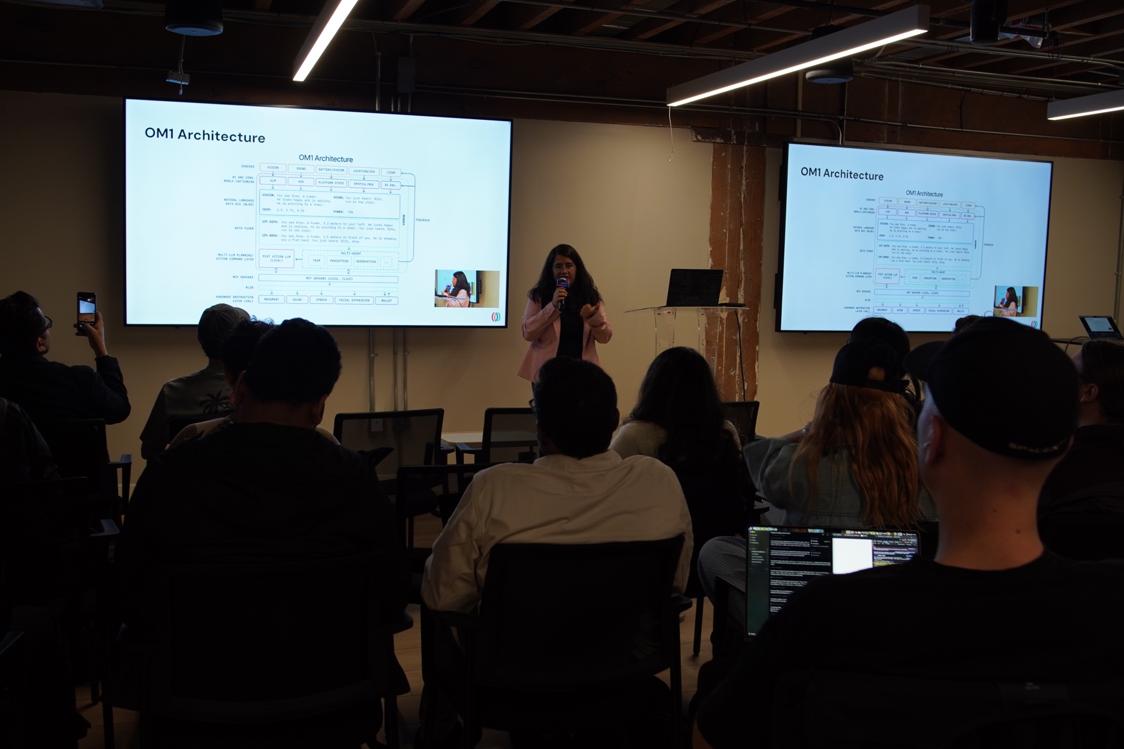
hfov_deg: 55.1
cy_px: 374
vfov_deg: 38.4
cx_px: 562
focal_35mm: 34
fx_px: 1077
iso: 250
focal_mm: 23
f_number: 4
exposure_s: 1/60
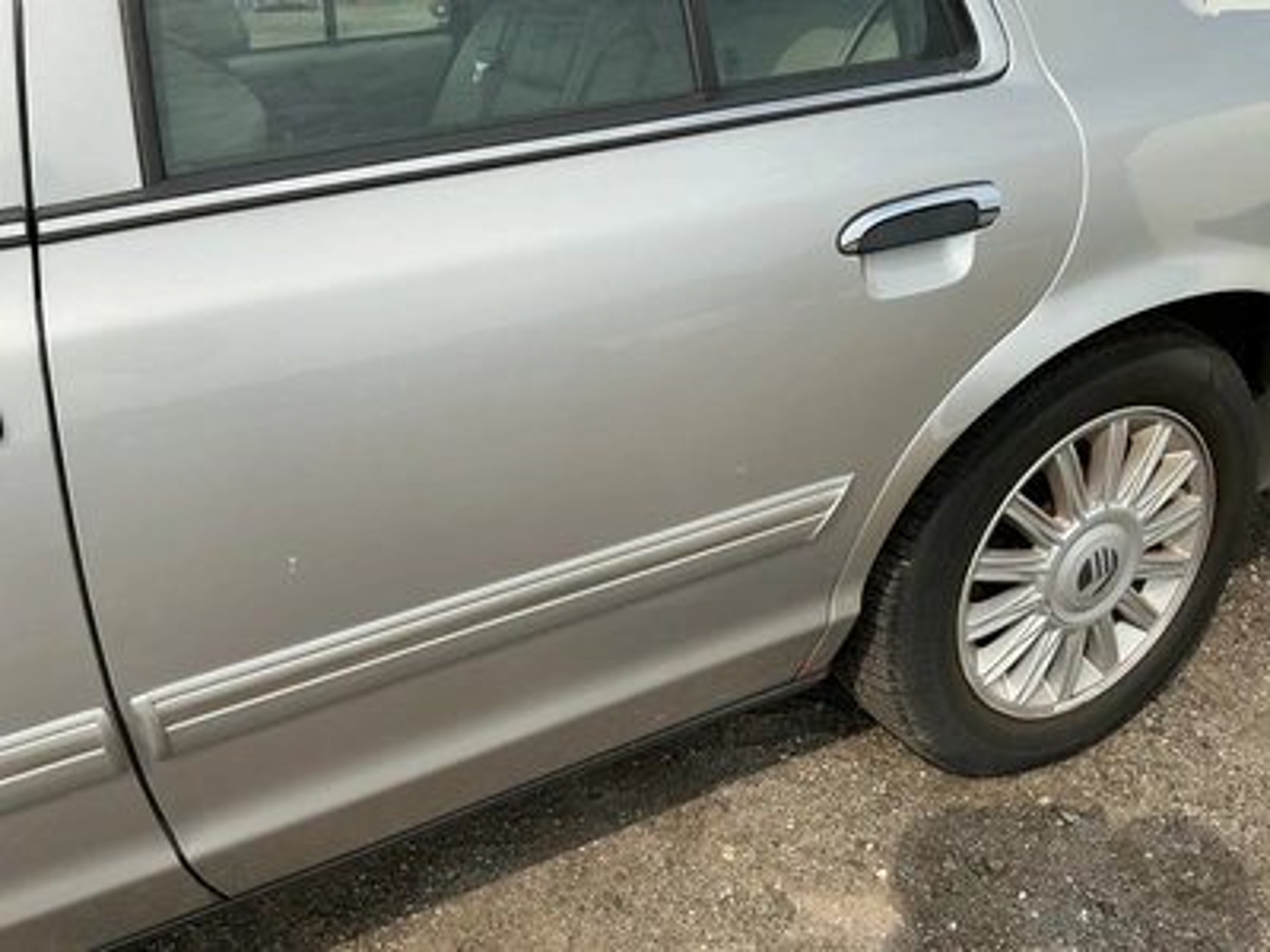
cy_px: 476
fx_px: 1027
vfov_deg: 49.7
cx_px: 635
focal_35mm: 28
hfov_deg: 63.4
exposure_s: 1/1786
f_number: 1.8
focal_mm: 3
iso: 25
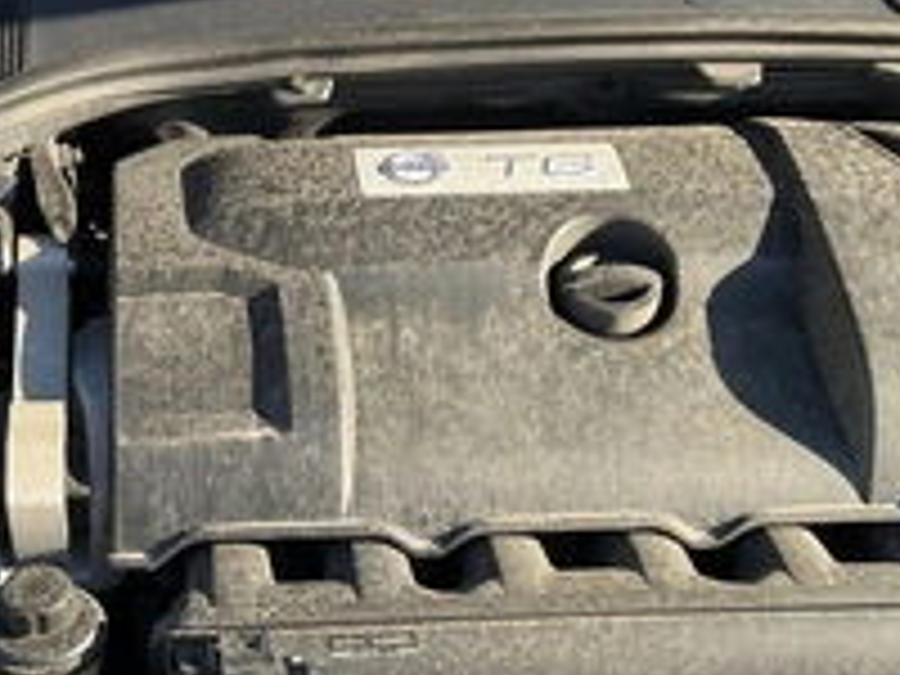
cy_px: 576
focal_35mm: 58
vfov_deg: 24.7
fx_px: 1508
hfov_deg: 32.7
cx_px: 252
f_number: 1.8
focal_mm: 3
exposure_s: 1/257
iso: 25
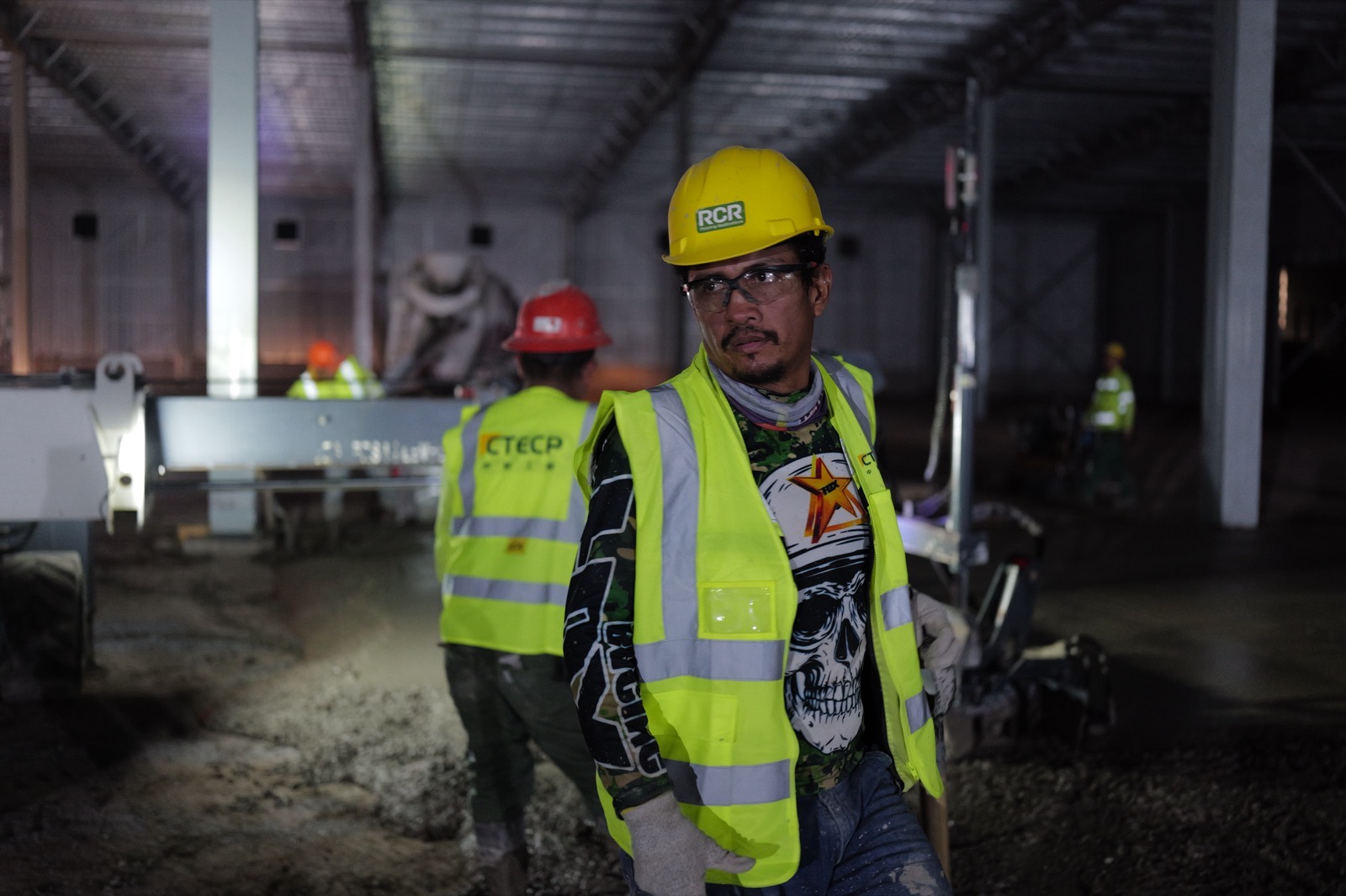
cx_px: 673
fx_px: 1607
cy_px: 448
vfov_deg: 31.2
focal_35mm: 43
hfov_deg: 45.5
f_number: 2
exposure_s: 1/80
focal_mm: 43
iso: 2500
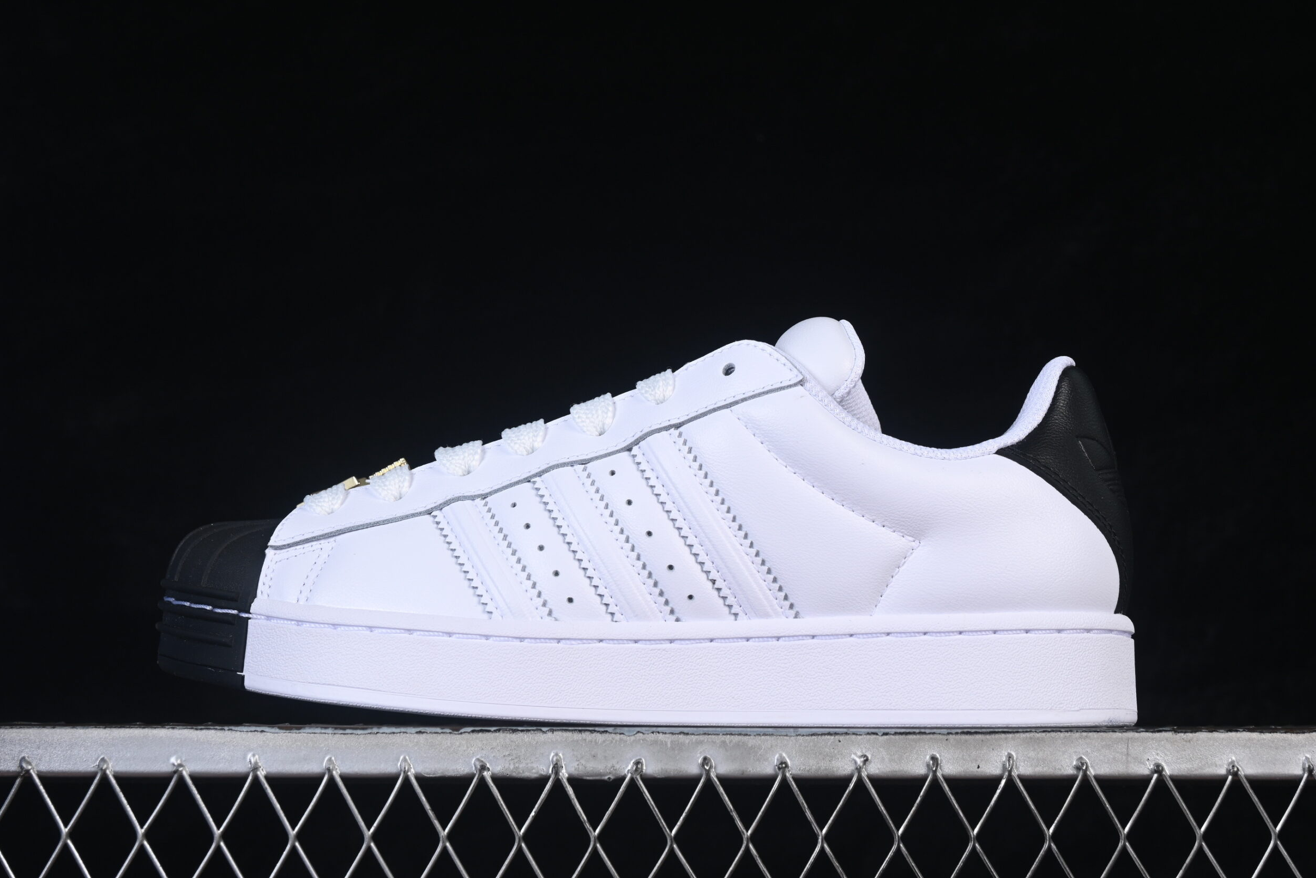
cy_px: 450
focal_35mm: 77
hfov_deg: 26.3
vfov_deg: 17.7
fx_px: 2815
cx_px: 666
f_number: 8
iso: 160
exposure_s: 1/80
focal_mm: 50
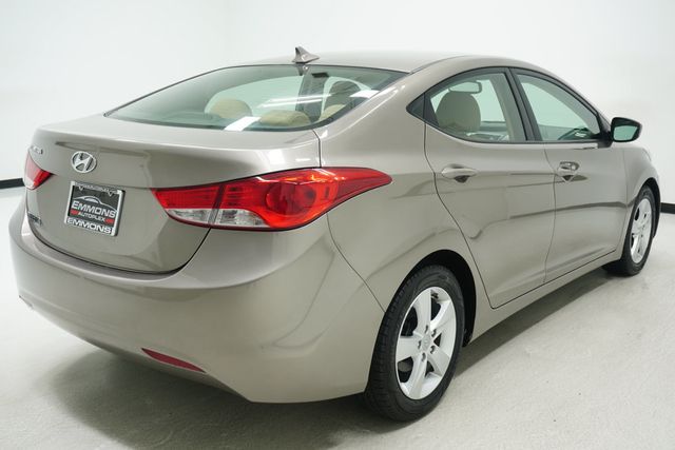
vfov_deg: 36.0
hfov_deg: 51.9
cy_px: 225
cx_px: 338
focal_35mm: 37
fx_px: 694
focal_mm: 25
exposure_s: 1/200
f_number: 5.6
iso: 1000
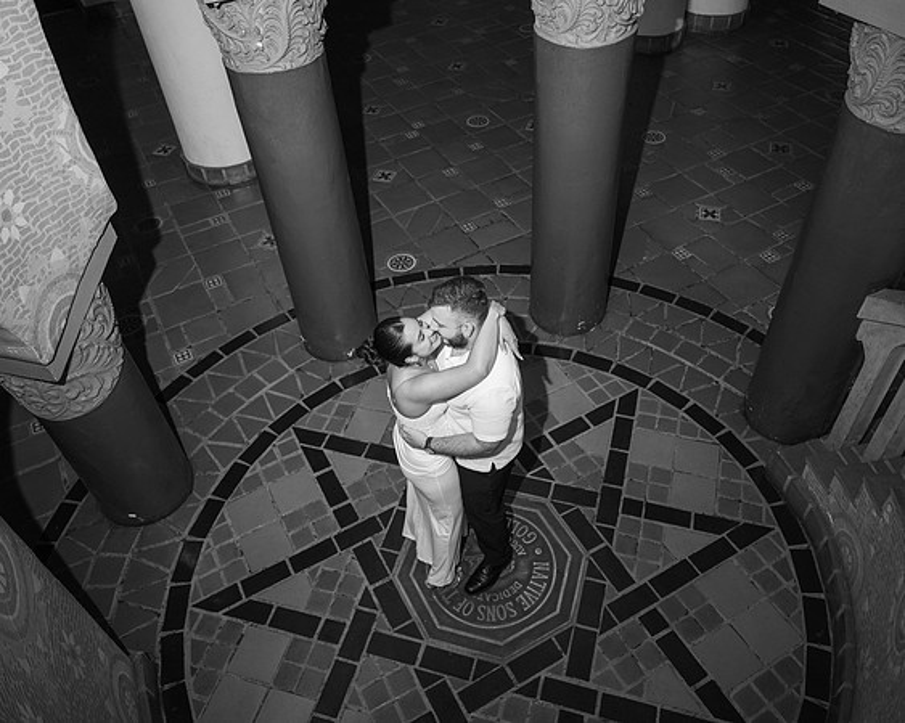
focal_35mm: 27
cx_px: 469
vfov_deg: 53.1
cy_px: 362
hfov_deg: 64.0
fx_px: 724
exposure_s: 1/160
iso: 200
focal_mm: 24
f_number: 3.2
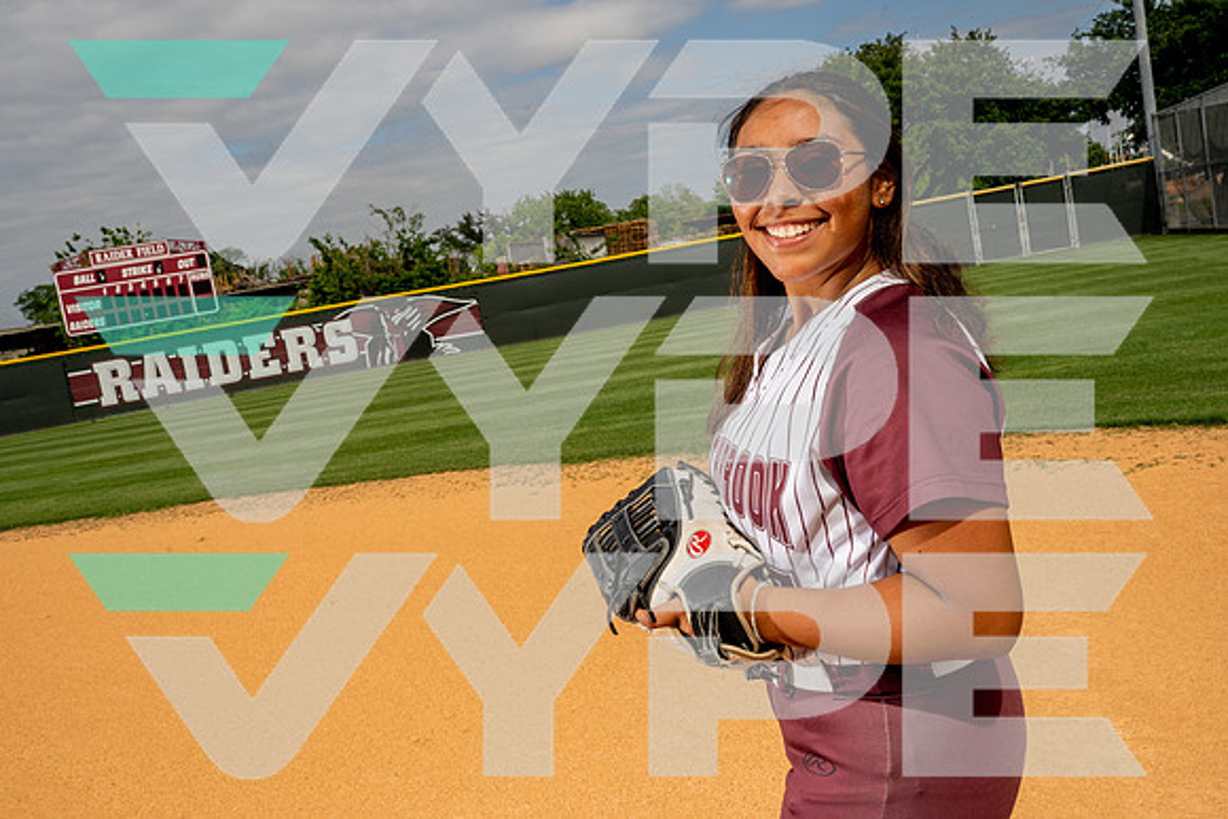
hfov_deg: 50.7
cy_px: 410
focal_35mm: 38
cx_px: 614
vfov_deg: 35.1
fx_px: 1296
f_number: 16
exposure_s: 1/250
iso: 100
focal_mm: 38
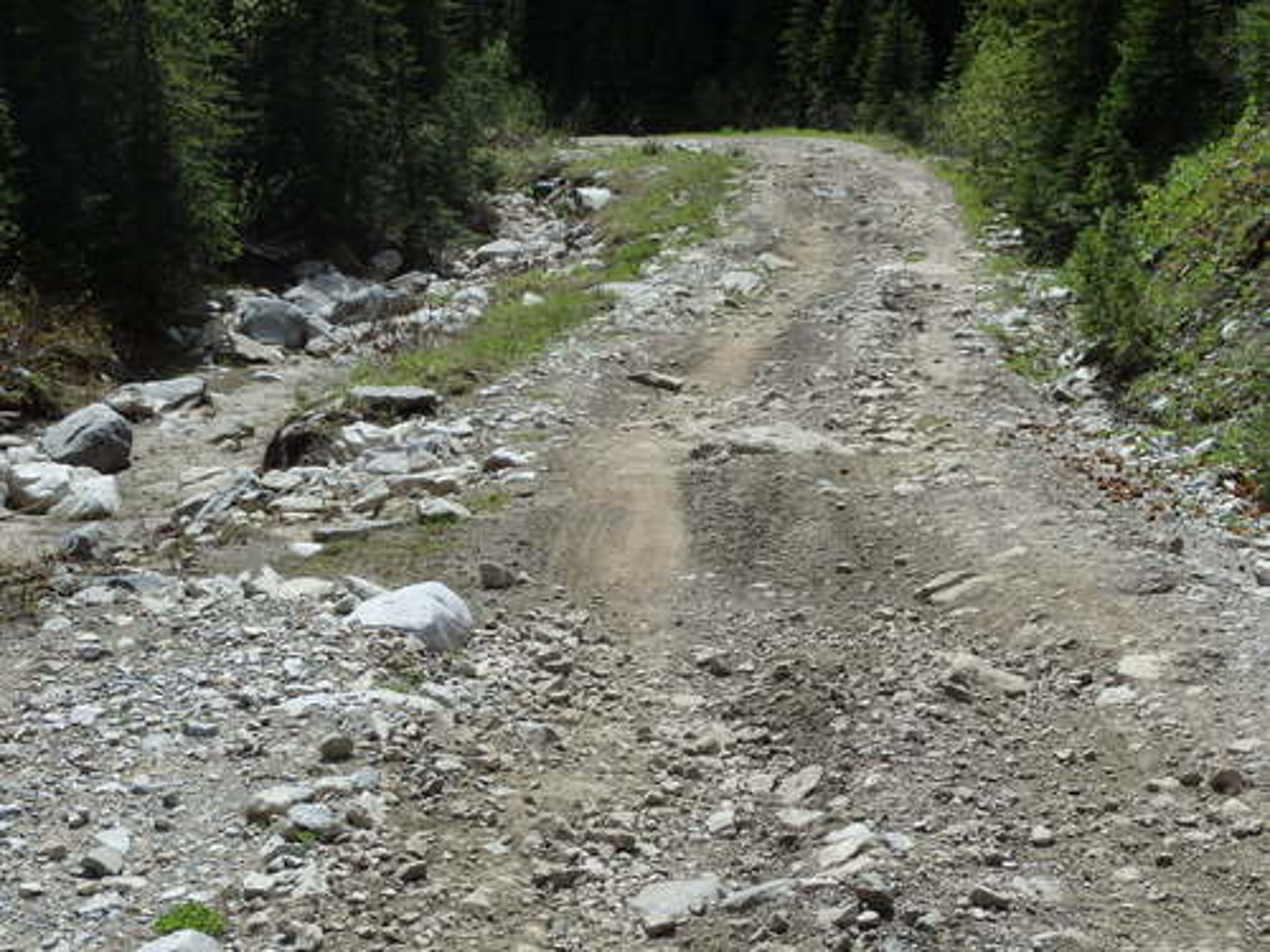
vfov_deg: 26.1
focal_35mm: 56
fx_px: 2055
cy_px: 476
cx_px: 635
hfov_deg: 34.3
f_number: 5.1
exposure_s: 1/800
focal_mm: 10
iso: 125
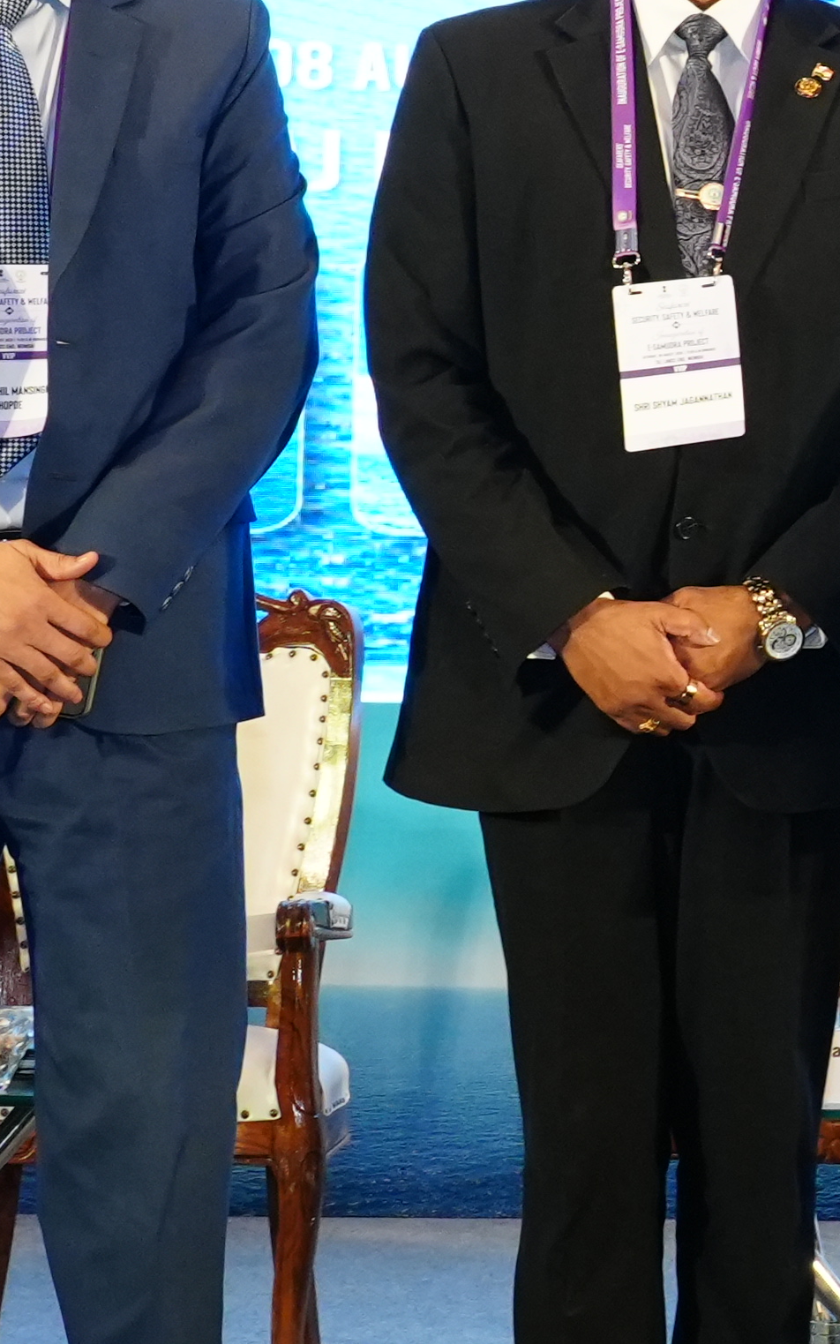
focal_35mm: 111
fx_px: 4065
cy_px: 534
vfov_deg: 18.7
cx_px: 1361
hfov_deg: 11.2
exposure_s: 1/100
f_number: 7.1
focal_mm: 24
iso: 2500
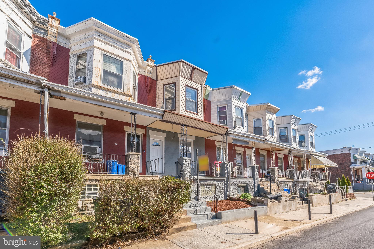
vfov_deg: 73.7
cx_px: 187
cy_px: 124
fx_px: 166
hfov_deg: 96.7
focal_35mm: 16
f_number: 8
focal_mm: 16
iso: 320
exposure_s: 1/640
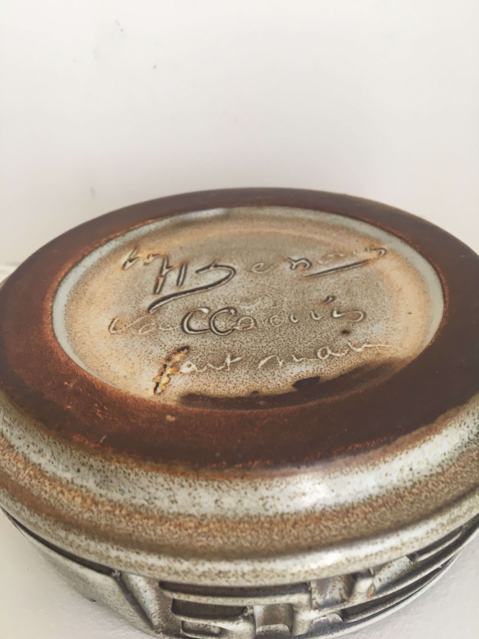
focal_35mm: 29
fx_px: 535
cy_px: 320
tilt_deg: -29.6
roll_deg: +2.1
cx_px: 240
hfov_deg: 48.2
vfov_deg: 61.7
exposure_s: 1/33
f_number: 2.2
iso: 80
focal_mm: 4.15
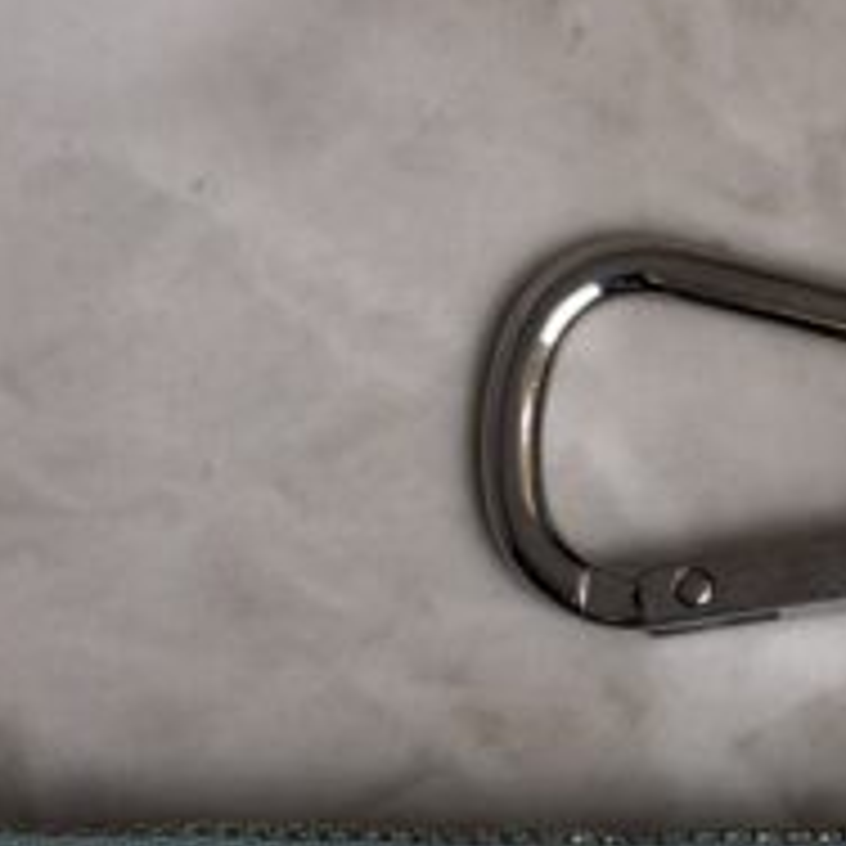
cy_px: 1323
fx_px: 5005
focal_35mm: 181
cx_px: 864
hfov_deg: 9.6
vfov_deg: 9.4
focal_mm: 6.76
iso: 64
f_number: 1.78
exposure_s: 1/292
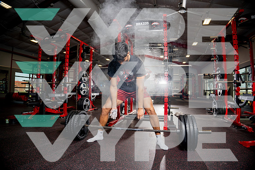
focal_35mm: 20
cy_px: 85
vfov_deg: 62.0
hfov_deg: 84.0
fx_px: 142
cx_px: 128
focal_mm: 20
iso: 100
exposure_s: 1/250
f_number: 4
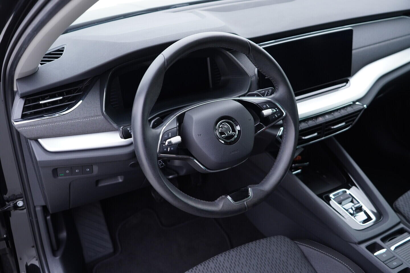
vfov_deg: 36.9
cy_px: 136
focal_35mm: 36
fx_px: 410
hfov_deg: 53.1
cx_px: 205
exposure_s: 1/40
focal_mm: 24
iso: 250
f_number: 2.8
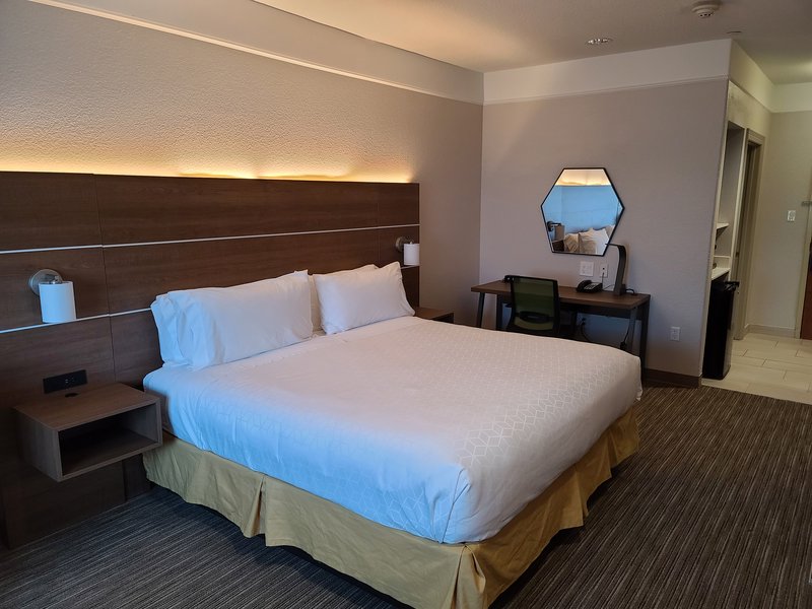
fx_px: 586
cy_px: 304
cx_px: 406
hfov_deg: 69.4
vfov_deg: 54.9
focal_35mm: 25
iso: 160
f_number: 1.8
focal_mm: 7
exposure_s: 1/59
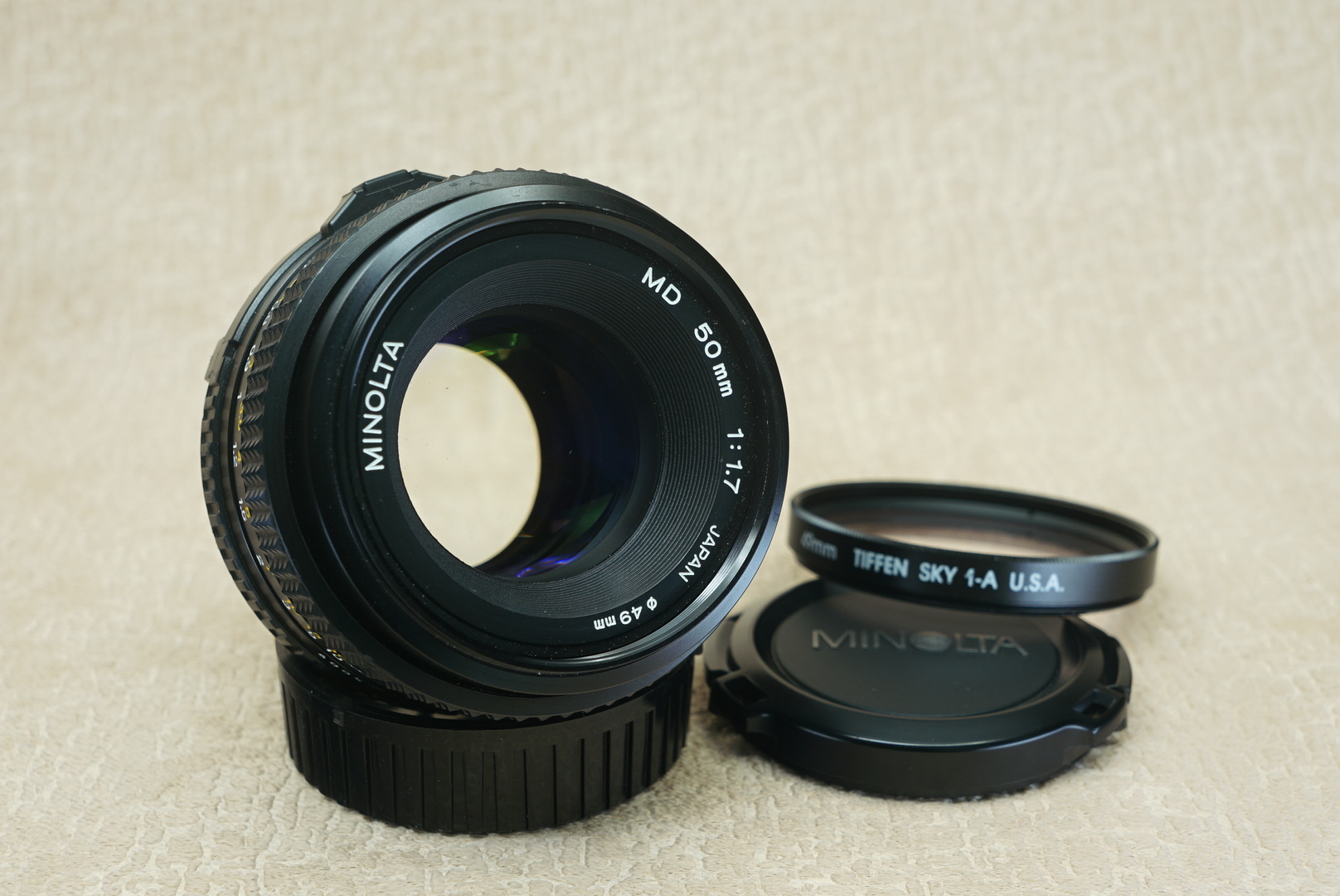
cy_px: 448
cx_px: 670
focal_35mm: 58
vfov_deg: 23.4
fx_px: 2160
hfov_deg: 34.5
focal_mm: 39
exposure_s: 1.3
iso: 100
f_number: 9
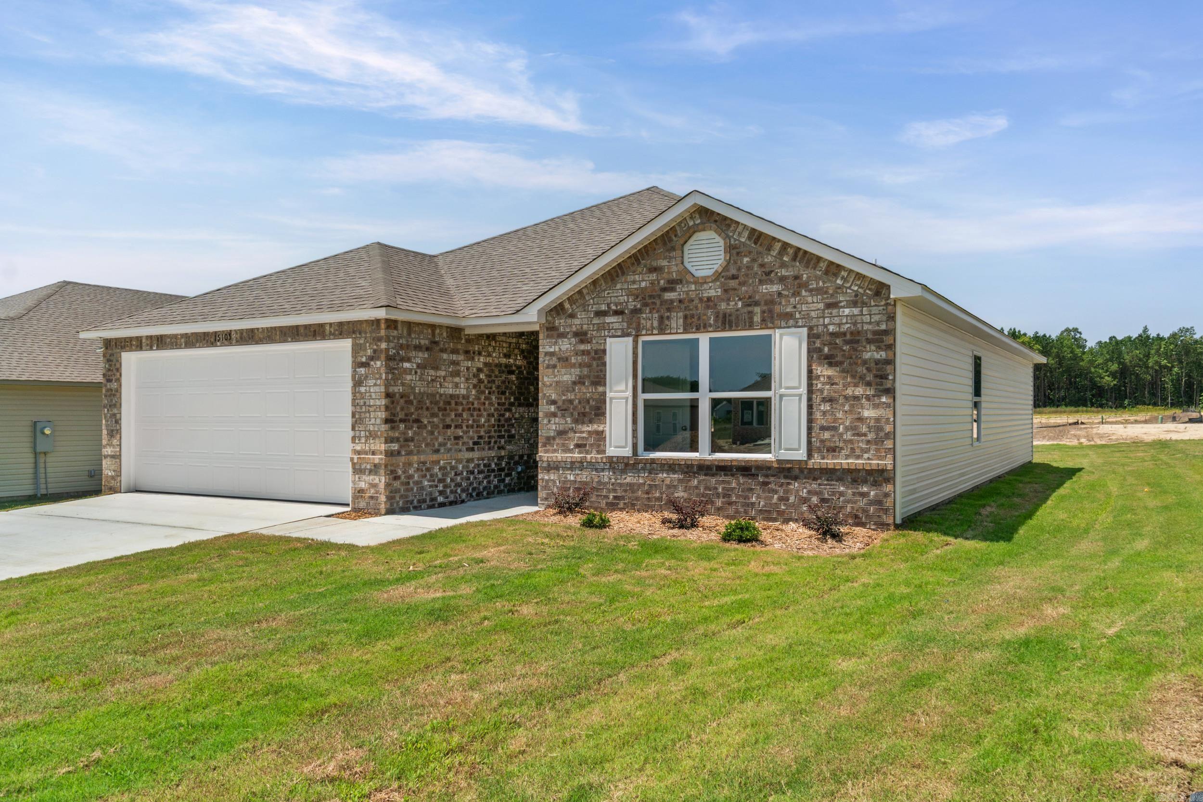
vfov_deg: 47.9
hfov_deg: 67.4
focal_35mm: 27
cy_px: 401
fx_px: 902
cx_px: 602
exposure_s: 1/640
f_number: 9
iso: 250
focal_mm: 18
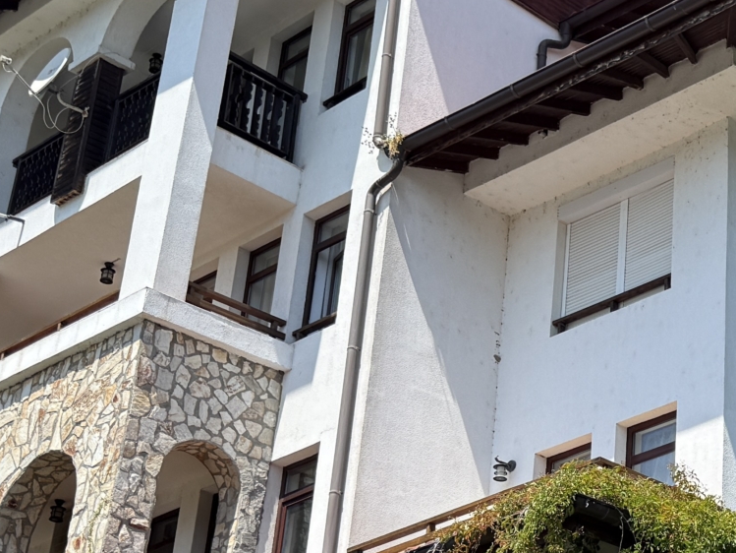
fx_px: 1744
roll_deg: +2.1
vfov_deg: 17.9
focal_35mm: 82
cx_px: 974
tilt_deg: +25.7
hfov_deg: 21.4
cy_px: 382
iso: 80
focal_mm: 6.76
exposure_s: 1/3145
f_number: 1.78
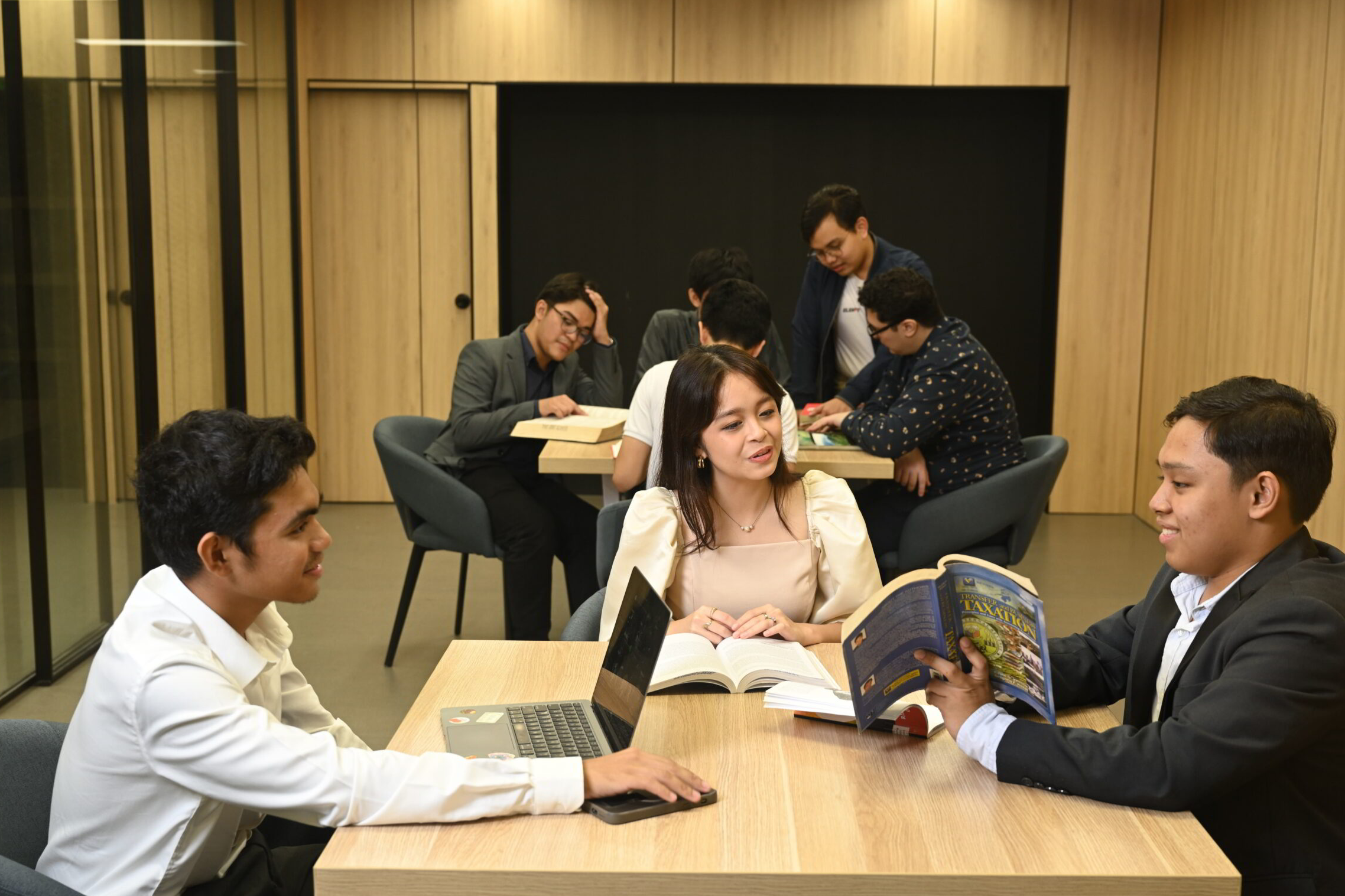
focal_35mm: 45
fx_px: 1681
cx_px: 703
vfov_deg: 29.9
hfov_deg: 43.6
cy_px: 469
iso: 400
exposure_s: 1/60
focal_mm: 40
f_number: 4.5
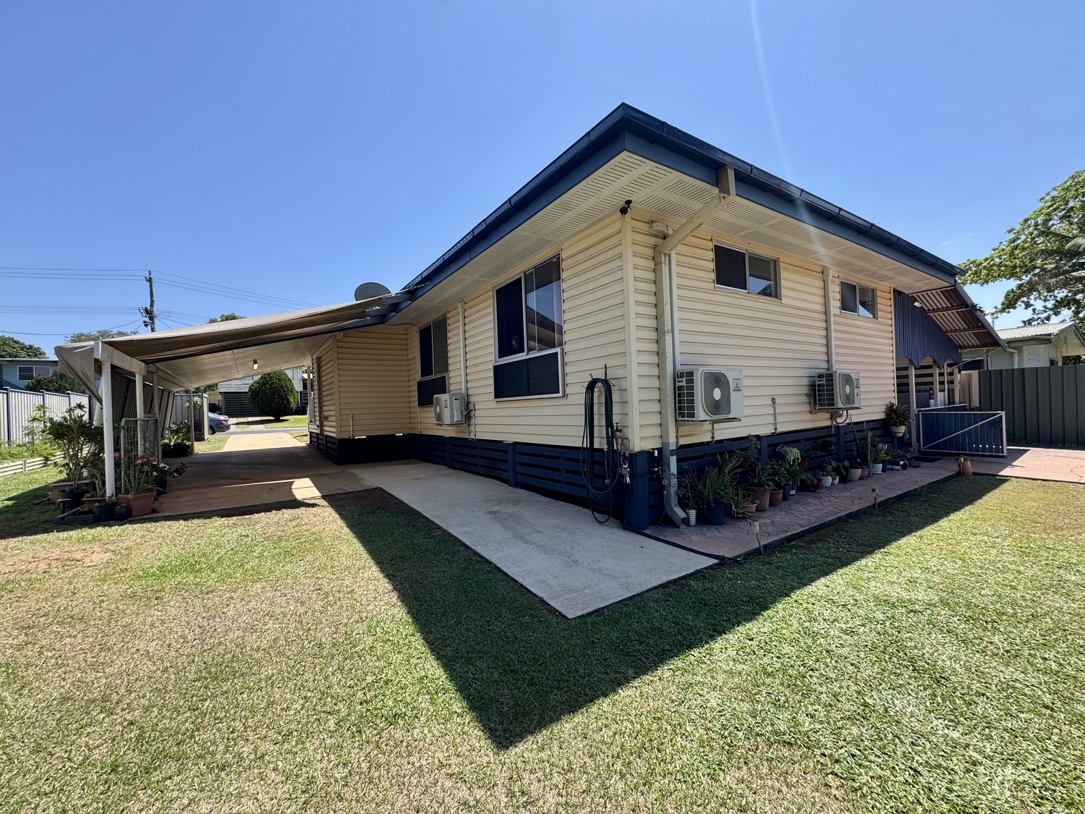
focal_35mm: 14
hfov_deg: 102.1
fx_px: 439
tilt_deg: -0.1
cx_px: 542
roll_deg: +2.8
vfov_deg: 85.7
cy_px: 407
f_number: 2.2
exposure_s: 1/1256
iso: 40
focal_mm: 2.22
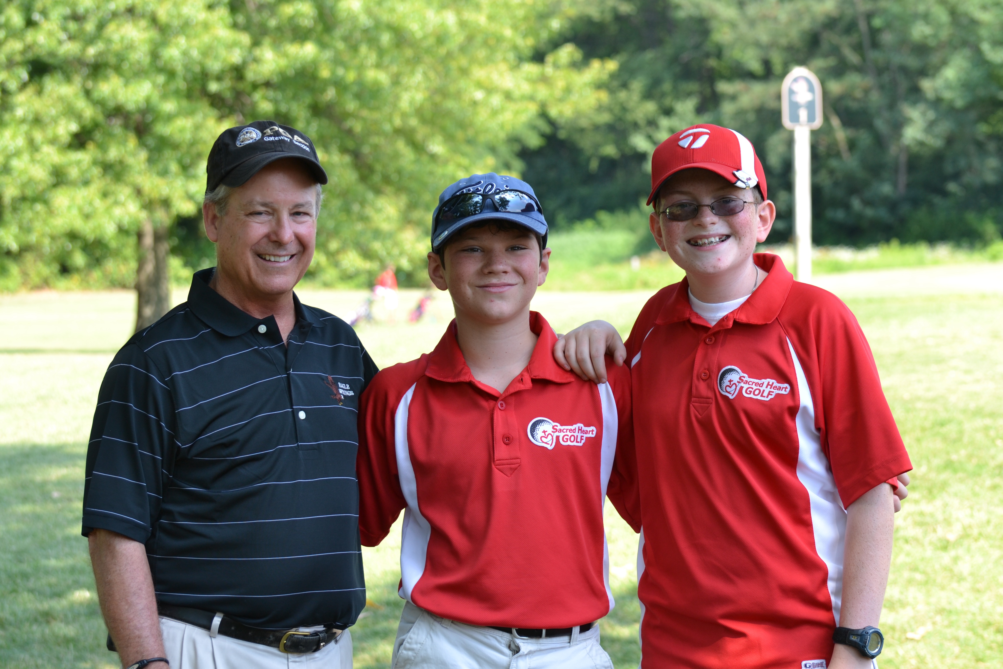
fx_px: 2925
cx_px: 502
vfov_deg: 13.0
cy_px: 334
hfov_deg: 19.5
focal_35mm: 105
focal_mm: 70
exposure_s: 1/125
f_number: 5.6
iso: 140
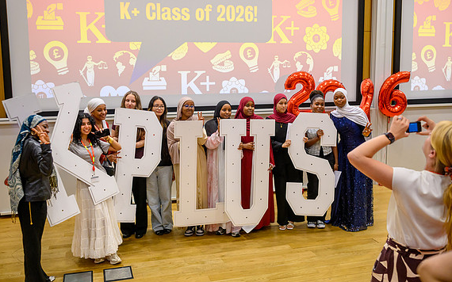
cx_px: 228
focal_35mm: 37
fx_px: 456
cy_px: 135
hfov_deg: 52.8
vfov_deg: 34.4
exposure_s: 1/500
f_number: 2.8
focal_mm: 35
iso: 4000
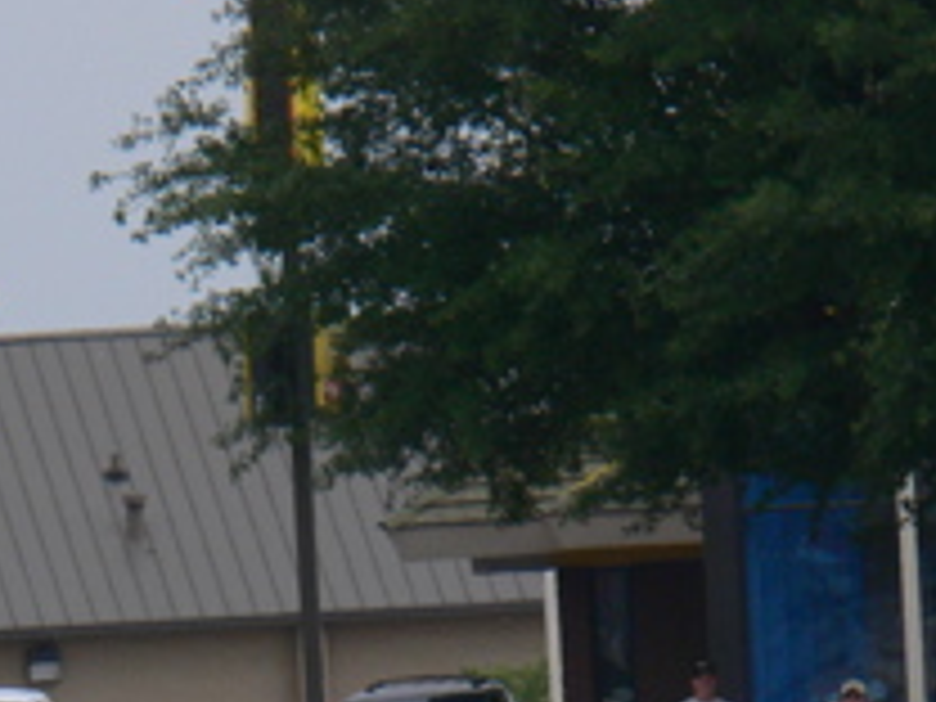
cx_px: 27
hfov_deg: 1.5
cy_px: 963
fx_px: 34881
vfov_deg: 1.2
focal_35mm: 1290
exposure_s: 1/640
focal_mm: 88.8
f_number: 5.6
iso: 100
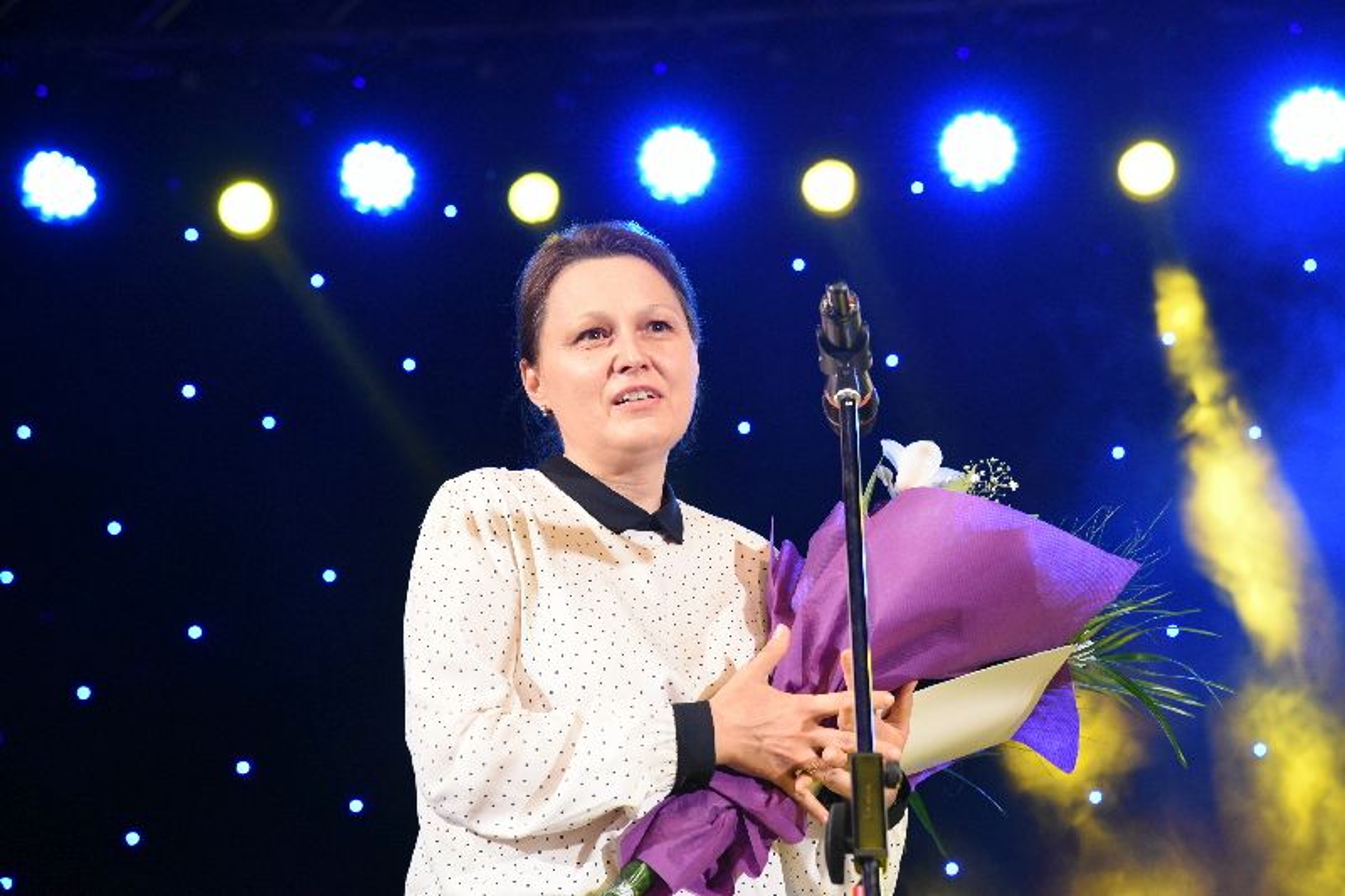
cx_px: 672
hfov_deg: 17.1
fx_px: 4482
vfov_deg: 11.4
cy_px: 448
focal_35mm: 120
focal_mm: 120
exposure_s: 1/160
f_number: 8
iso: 3200
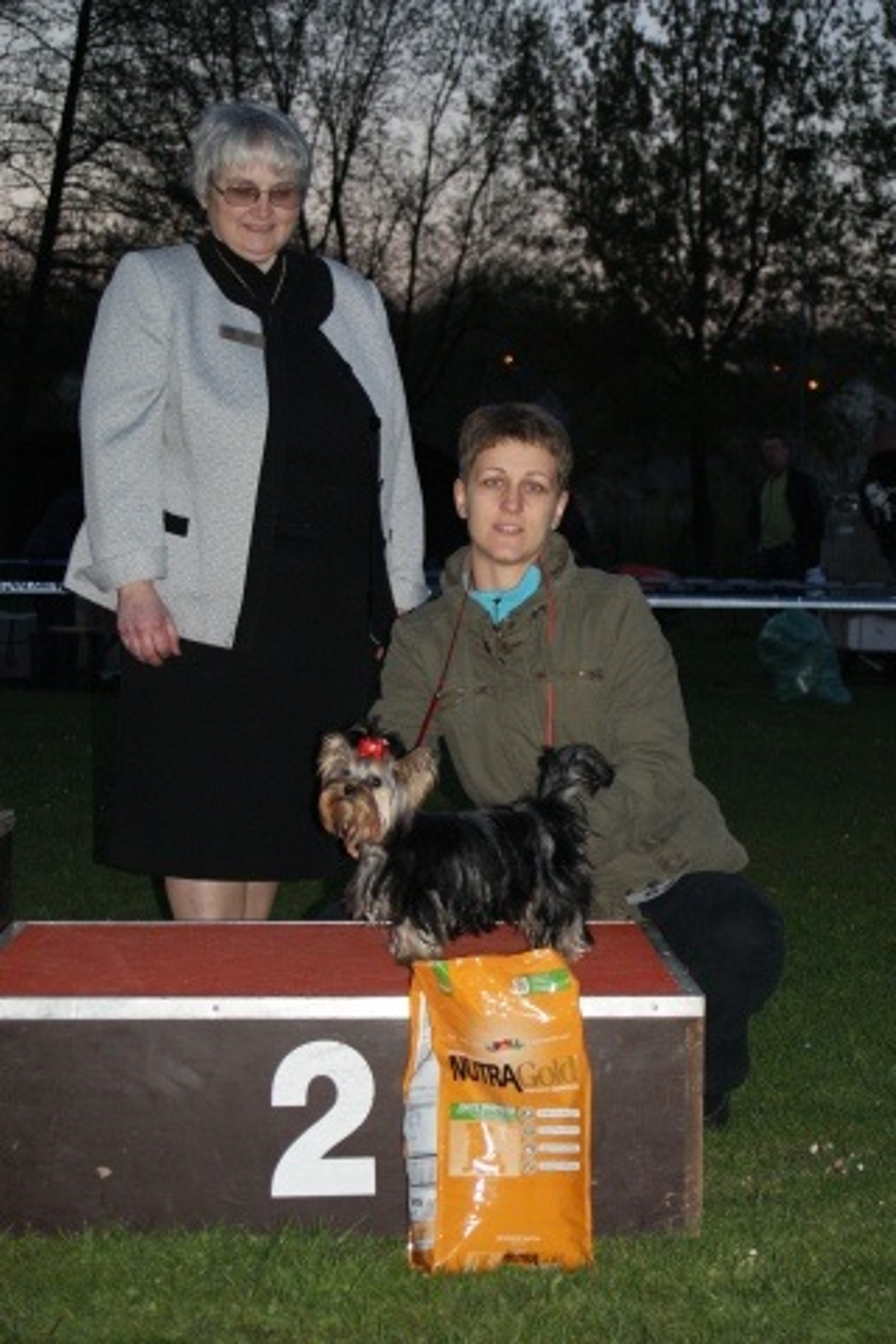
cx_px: 448
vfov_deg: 27.0
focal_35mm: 75
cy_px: 672
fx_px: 2800
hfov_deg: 18.2
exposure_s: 1/80
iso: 400
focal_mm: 50
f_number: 5.6
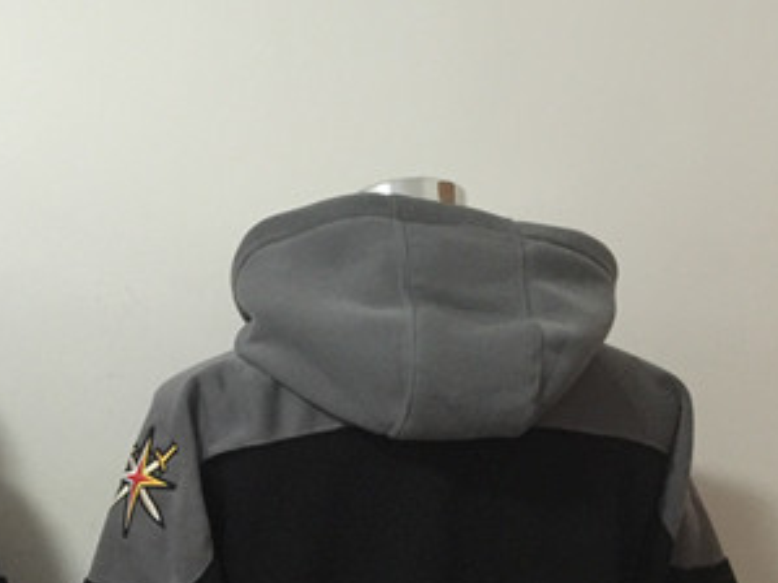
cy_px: 576
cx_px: 57
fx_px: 1528
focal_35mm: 68
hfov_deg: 27.4
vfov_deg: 20.9
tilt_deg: -3.5
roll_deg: -2.5
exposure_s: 1/8
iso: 160
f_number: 2.2
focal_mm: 4.15
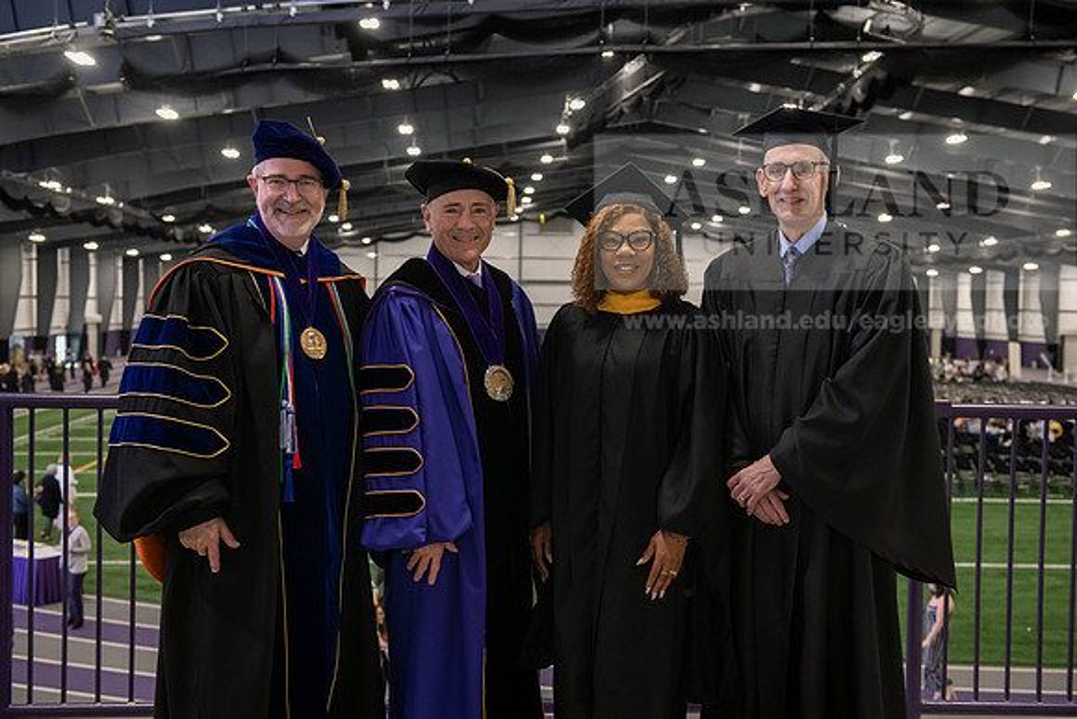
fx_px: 1436
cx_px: 538
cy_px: 360
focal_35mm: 48
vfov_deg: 28.1
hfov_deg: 41.1
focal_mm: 48
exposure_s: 1/160
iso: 2500
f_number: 4
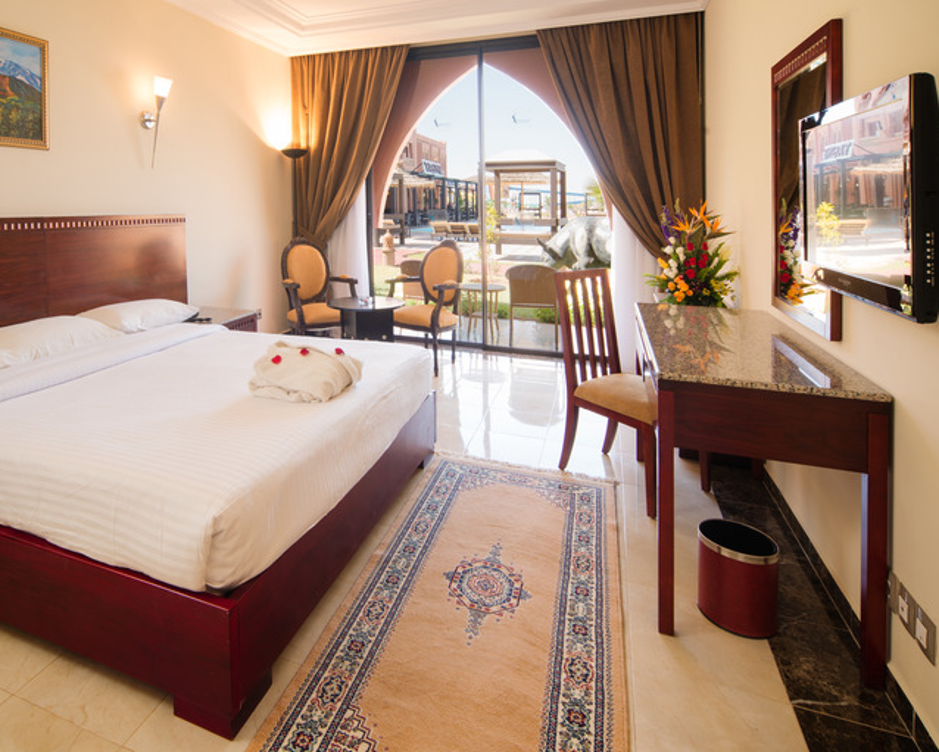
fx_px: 556
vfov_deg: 68.1
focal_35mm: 20
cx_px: 358
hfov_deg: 79.0
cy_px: 369
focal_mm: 17
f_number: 11
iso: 100
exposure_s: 1/1.25
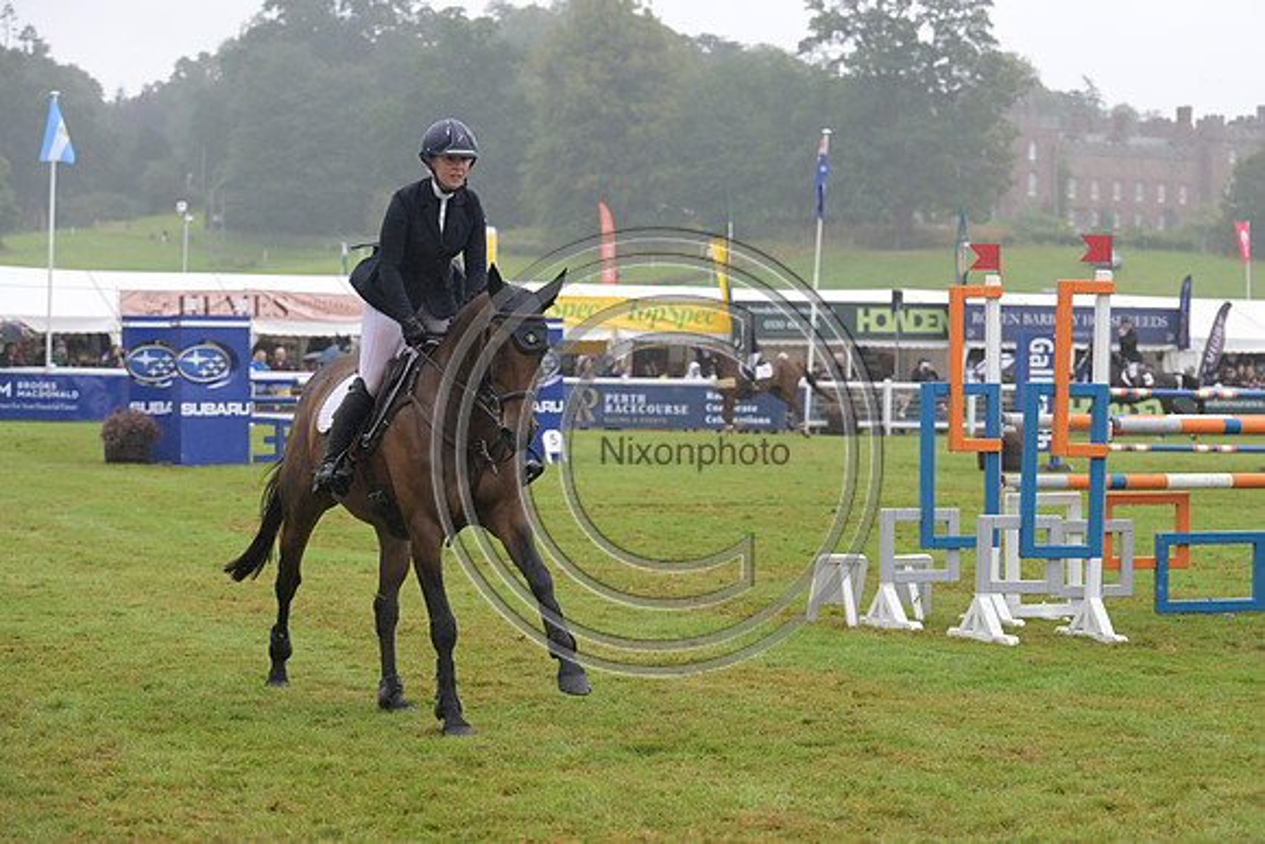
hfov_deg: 19.5
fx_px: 3690
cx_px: 632
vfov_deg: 13.0
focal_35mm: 105
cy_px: 422
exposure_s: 1/800
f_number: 5.6
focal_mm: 105
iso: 900
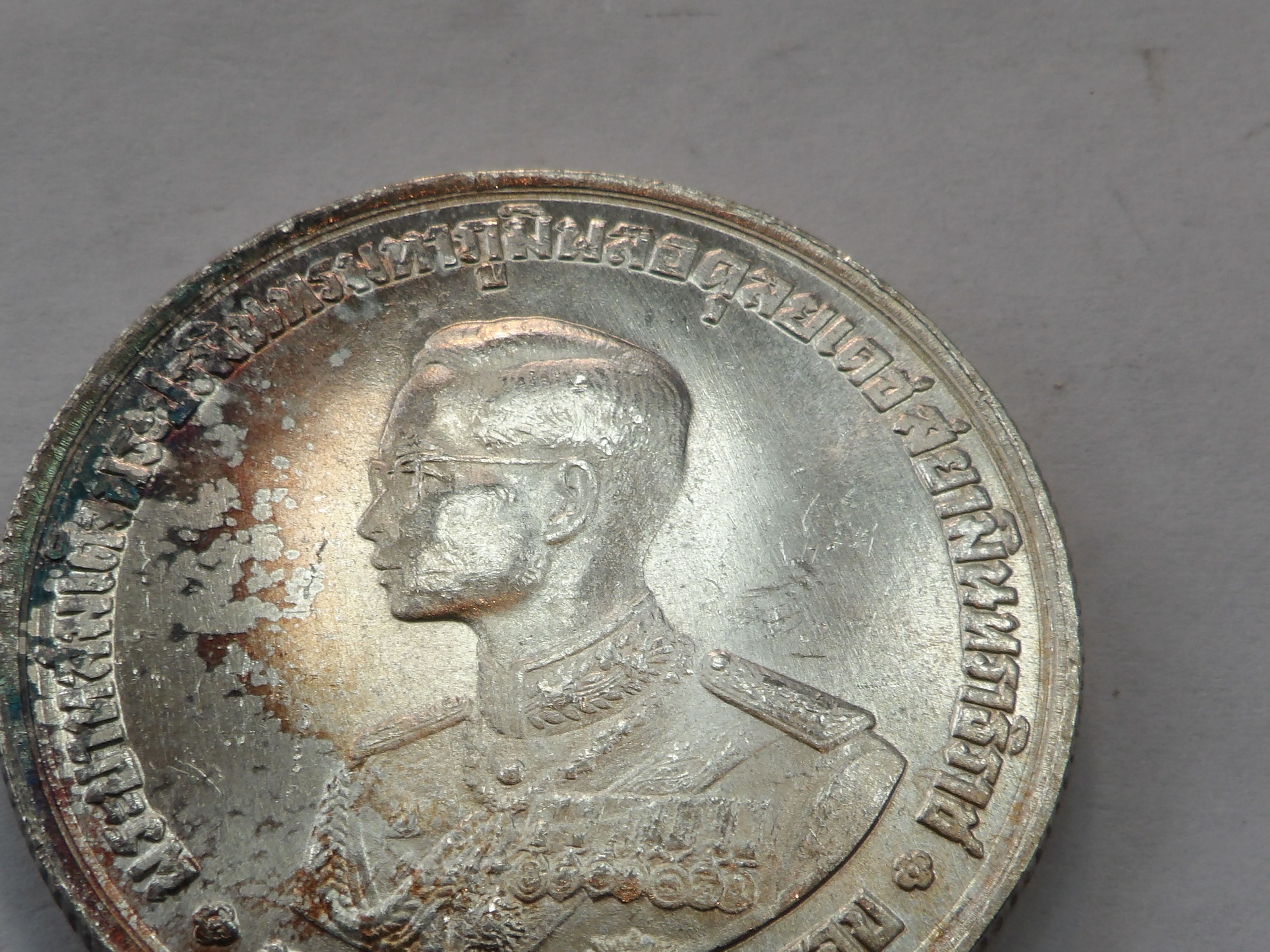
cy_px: 681
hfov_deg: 28.1
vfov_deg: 21.2
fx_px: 2532
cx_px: 554
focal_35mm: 69
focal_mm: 7.6
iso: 100
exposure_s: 1/50
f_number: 4.9
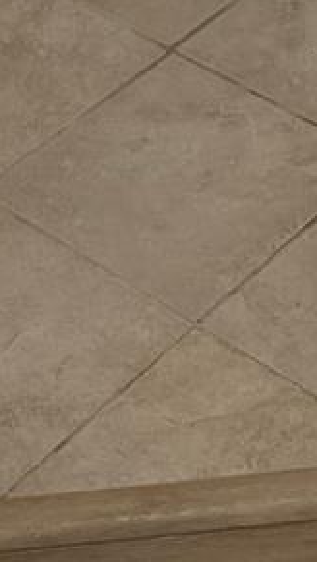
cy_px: -763
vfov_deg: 12.4
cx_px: 321
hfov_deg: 8.7
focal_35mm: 138
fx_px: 2059
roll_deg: +0.2
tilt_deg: -14.8
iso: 125
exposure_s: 1/240
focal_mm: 6.76
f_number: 1.78
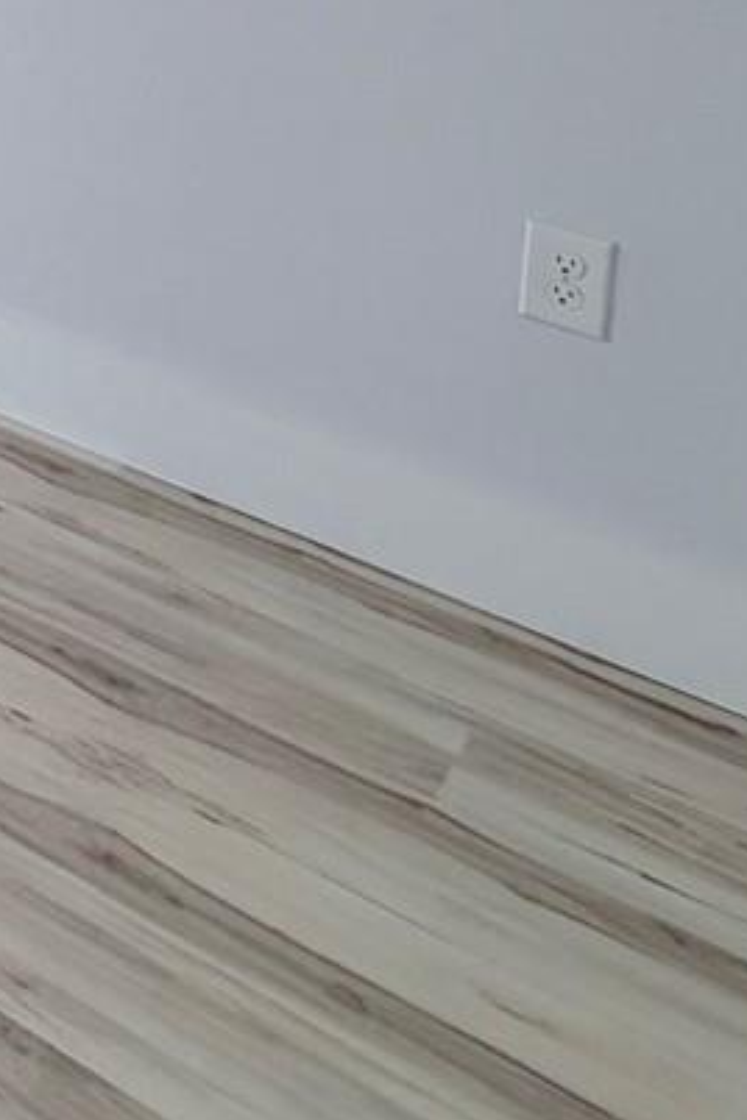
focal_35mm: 58
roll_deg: -0.8
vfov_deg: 26.1
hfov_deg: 14.4
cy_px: -527
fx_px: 1805
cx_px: -1087
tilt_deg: -1.6
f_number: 2.2
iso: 64
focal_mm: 2.22
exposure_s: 1/458
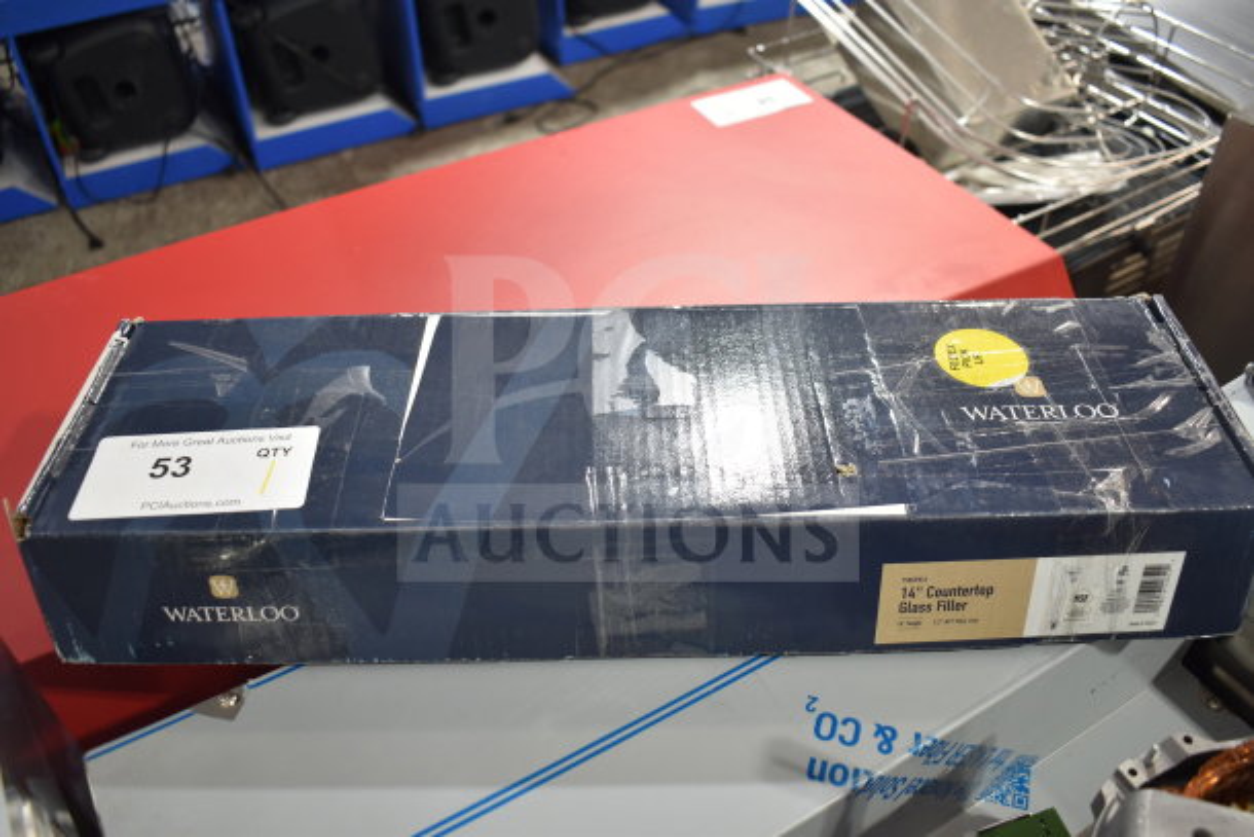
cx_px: 627
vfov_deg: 43.6
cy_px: 418
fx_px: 1045
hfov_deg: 61.9
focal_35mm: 30
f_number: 3.8
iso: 360
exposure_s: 1/30
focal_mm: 20
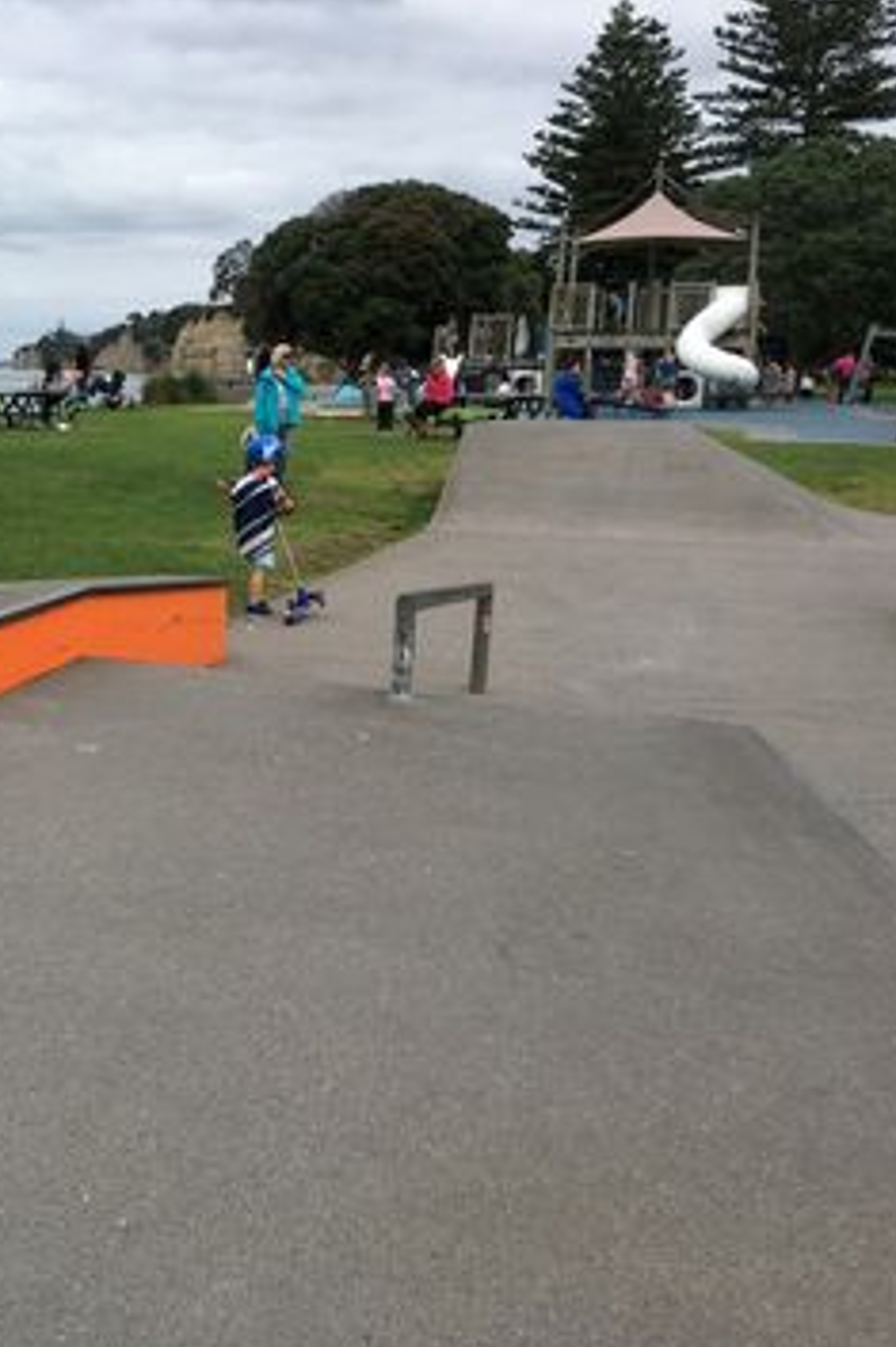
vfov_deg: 47.4
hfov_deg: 30.9
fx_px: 1532
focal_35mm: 41
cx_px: 65
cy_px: 679
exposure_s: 1/1374
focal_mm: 4.15
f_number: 2.2
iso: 25
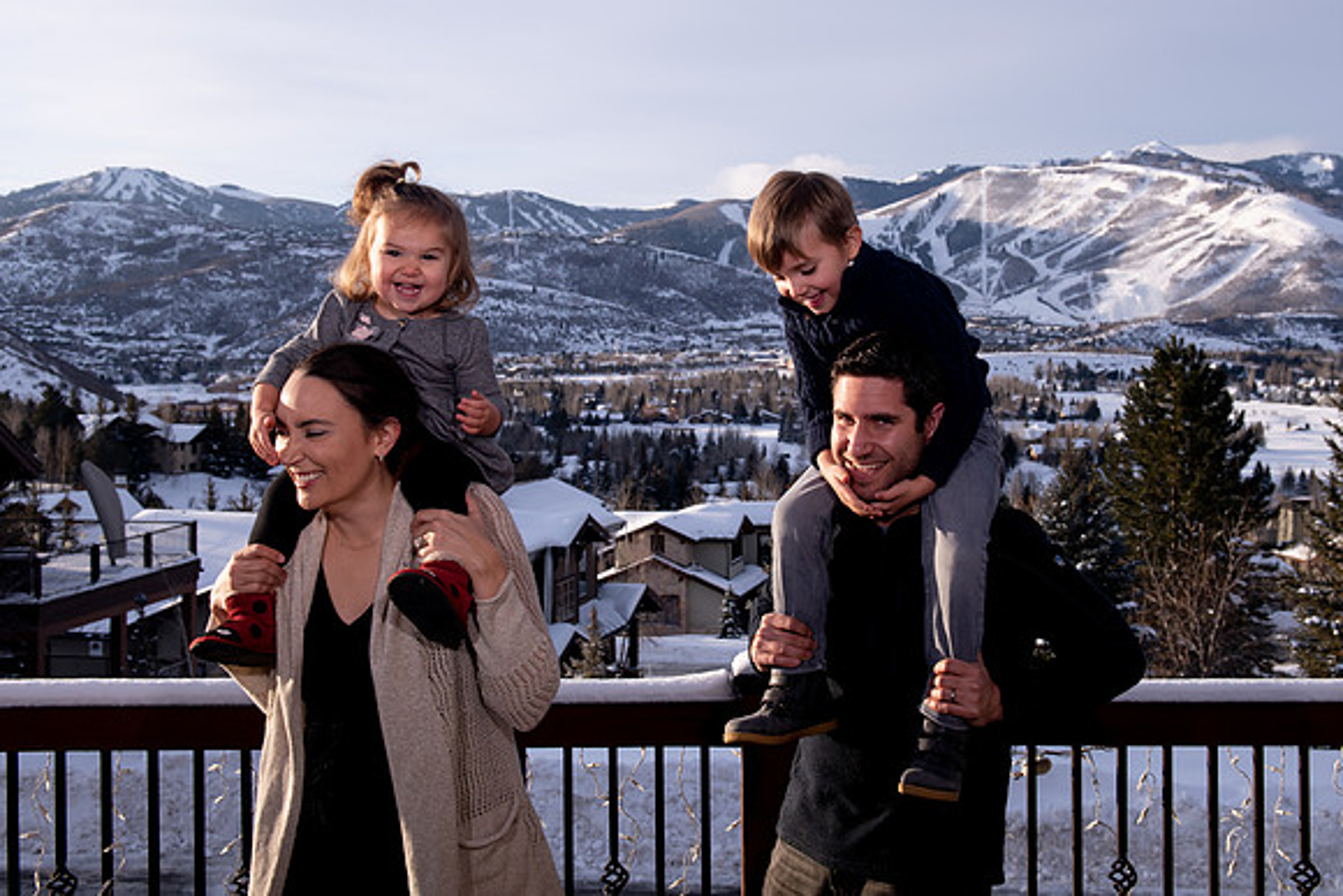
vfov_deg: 29.5
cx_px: 707
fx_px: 1700
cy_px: 358
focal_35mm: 46
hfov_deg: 43.1
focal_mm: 35
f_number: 8
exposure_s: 1/250
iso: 100
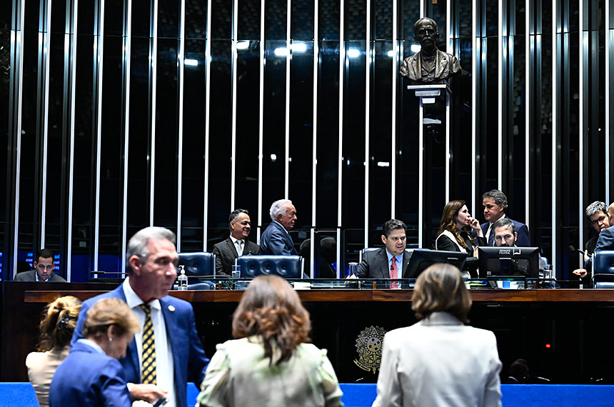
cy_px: 204
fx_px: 1770
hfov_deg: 19.7
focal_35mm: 104
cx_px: 307
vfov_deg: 13.1
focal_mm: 104
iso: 6400
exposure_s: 1/200
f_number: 4.5
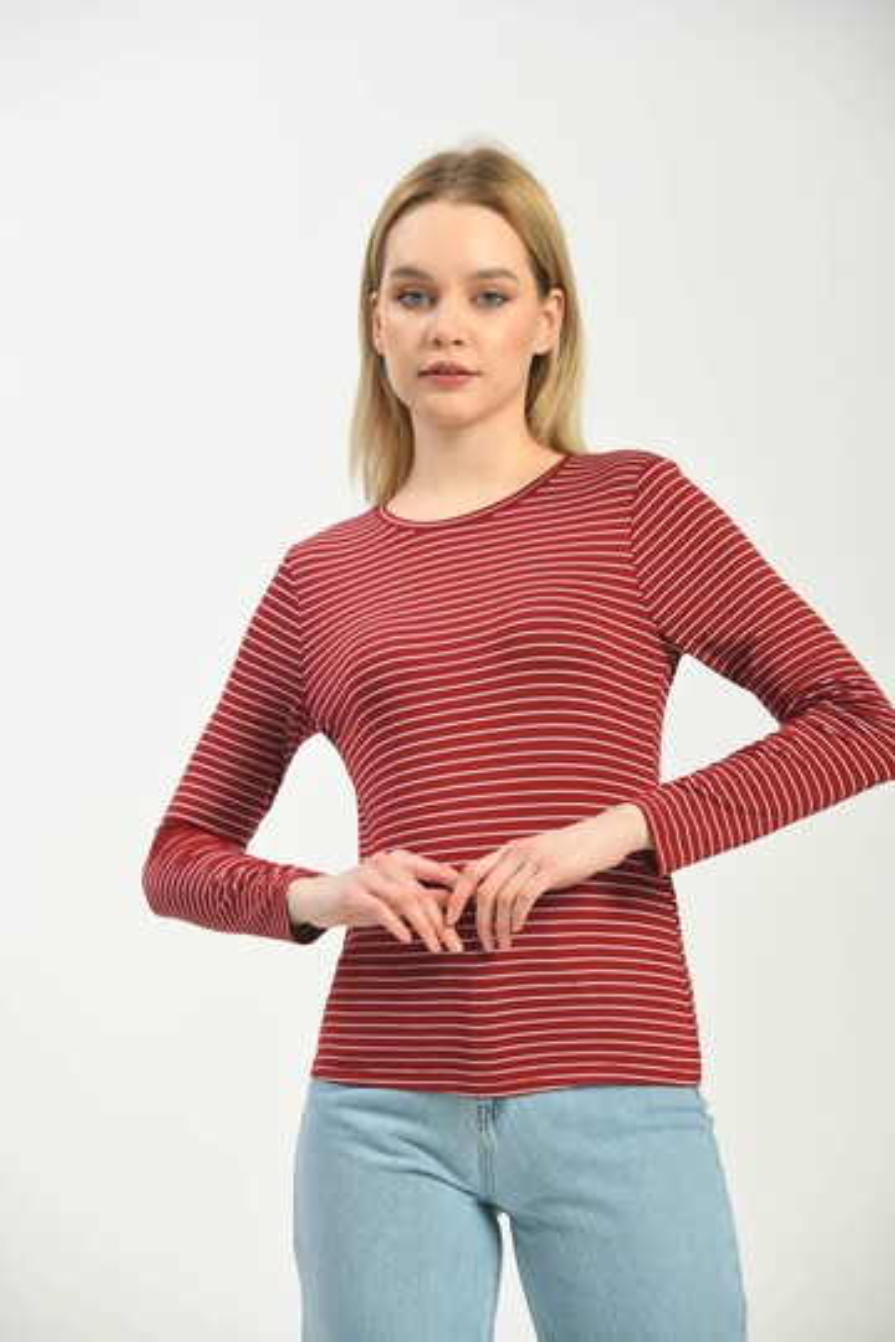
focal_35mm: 140
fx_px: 5220
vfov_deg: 14.7
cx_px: 448
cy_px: 671
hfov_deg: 9.8
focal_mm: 140
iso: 100
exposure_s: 1/160
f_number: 6.3
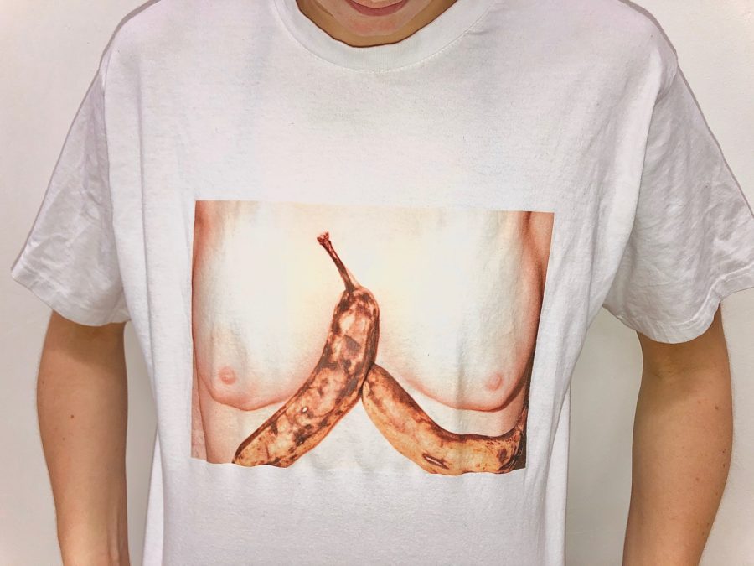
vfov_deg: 49.7
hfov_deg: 63.4
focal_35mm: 28
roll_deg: -0.2
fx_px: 610
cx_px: 377
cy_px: 283
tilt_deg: -18.1
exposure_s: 1/123
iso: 20
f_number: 1.8
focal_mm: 3.99
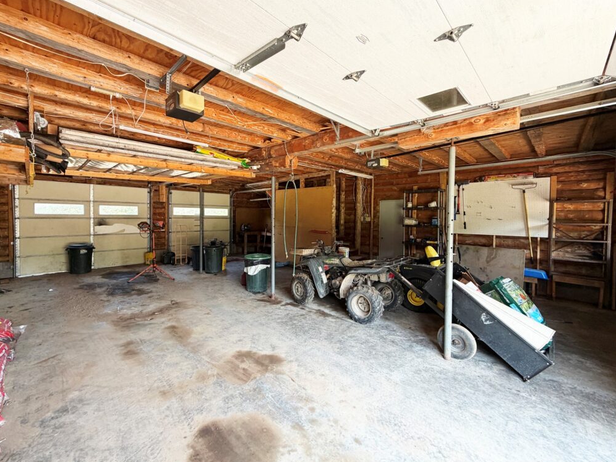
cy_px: 223
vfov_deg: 81.7
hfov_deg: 98.1
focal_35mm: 15
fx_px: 267
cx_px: 299
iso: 200
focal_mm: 2.22
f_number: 2.2
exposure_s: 1/121
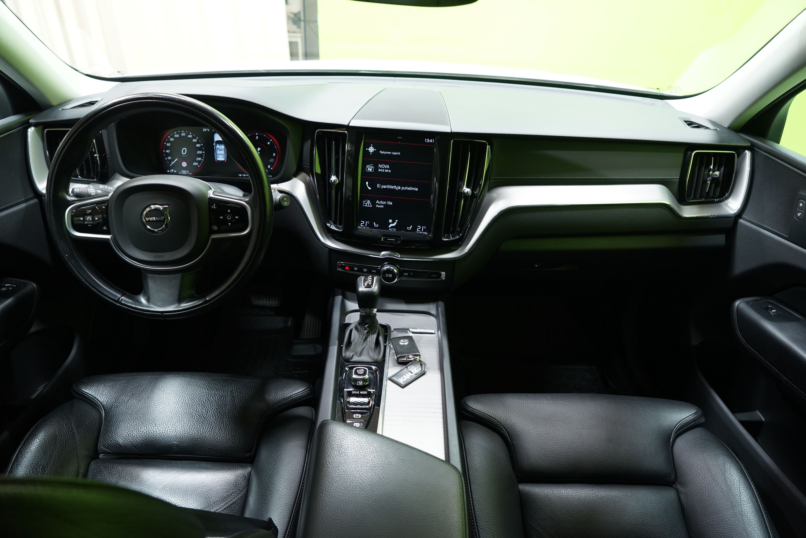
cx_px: 403
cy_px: 269
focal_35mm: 24
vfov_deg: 53.1
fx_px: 537
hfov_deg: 73.7
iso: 1250
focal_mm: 24
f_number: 4.5
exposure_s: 1/25
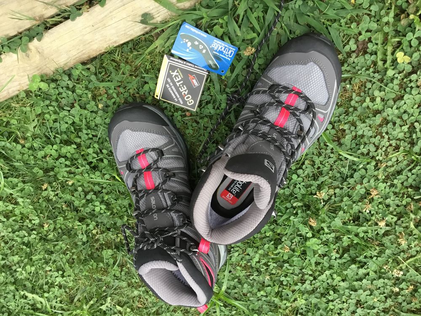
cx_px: 210
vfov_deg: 45.4
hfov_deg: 58.4
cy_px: 158
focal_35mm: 31
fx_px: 377
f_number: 2.4
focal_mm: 3.3
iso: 32
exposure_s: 1/33
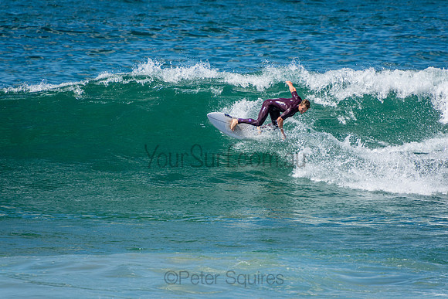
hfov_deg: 3.4
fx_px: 7468
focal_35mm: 600
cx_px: 224
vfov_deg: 2.3
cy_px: 150
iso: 400
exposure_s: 1/2000
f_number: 5.6
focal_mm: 400
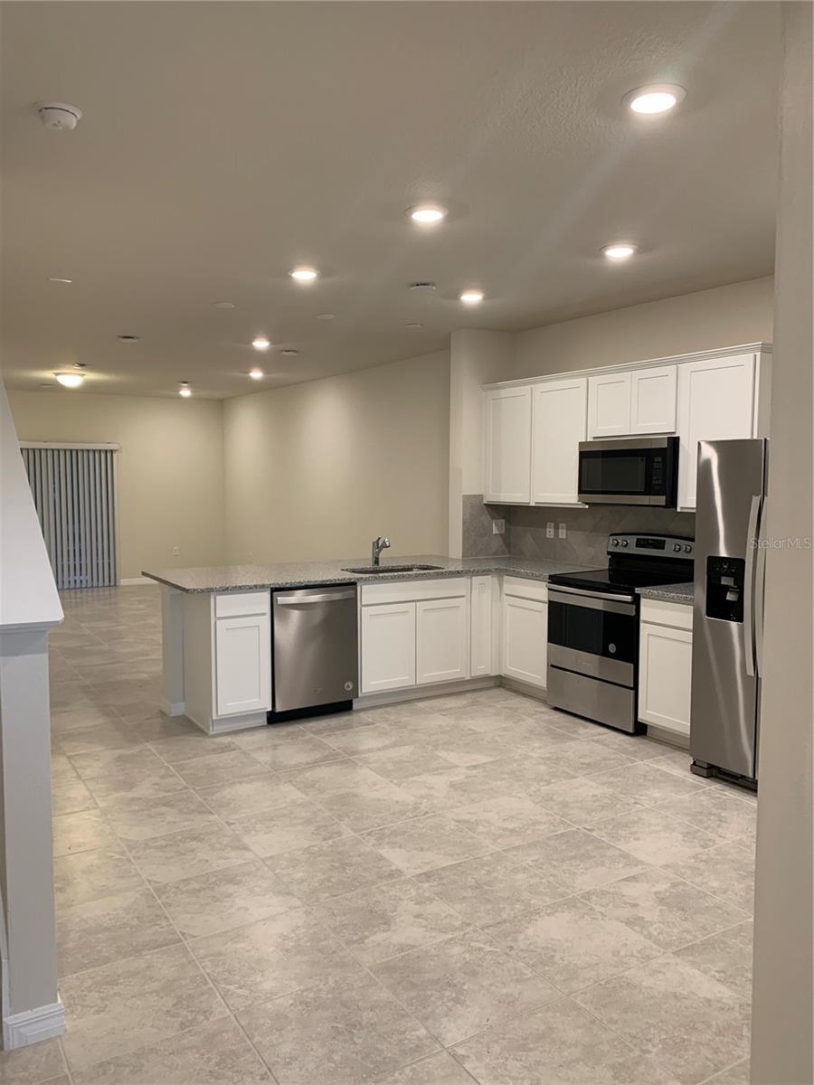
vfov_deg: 67.3
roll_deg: -0.1
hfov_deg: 53.1
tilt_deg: -4.9
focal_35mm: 26
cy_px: 542
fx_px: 815
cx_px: 407
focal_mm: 4.25
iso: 100
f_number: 1.8
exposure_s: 1/60
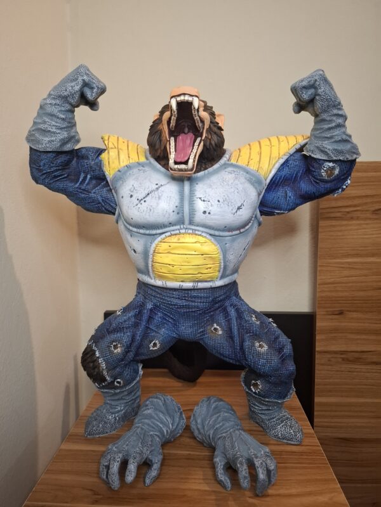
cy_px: 254
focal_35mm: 23
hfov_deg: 58.9
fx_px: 338
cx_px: 190
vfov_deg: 73.9
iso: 320
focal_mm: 5.54
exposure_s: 1/50
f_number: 1.8
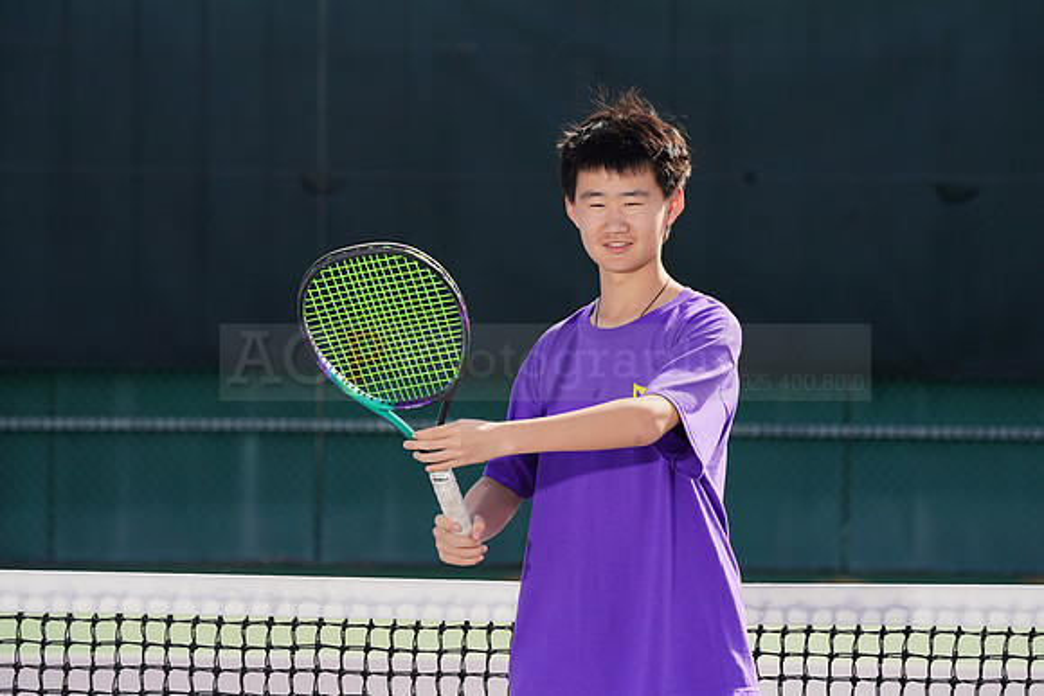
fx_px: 6555
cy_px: 348
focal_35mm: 226
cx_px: 522
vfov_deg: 6.1
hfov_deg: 9.1
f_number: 8
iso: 100
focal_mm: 226
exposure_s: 1/250
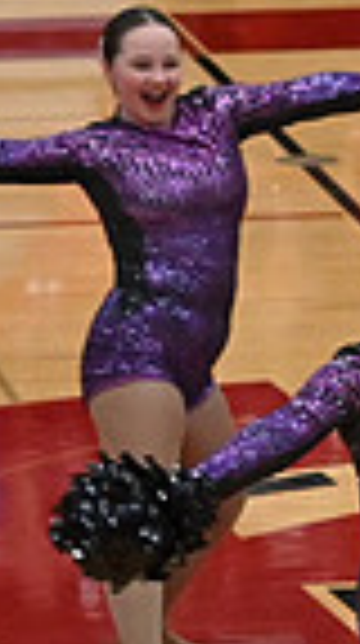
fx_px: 7617
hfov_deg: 2.7
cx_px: 1246
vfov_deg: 4.8
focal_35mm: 447
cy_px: 475
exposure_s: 1/400
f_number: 4
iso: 6400
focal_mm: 70
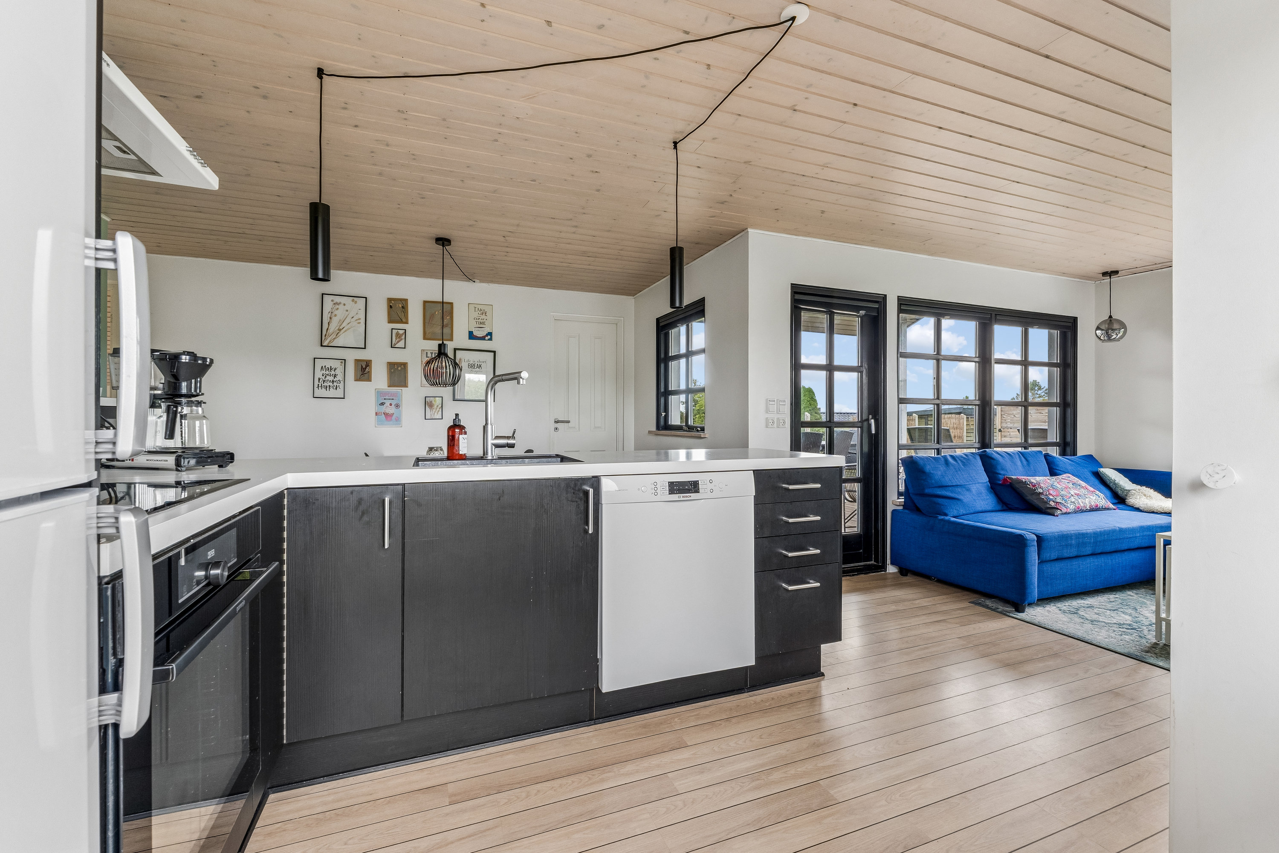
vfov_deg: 77.3
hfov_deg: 100.4
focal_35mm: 15
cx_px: 640
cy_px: 426
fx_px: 533
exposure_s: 1/4
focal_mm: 10
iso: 400
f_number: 8
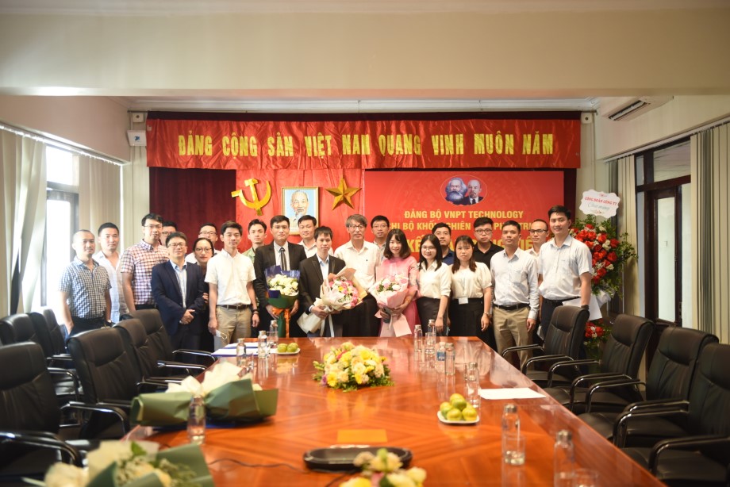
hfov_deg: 50.7
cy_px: 244
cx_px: 365
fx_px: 771
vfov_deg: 35.1
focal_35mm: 38
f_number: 2.8
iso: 1600
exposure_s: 1/100
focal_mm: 38
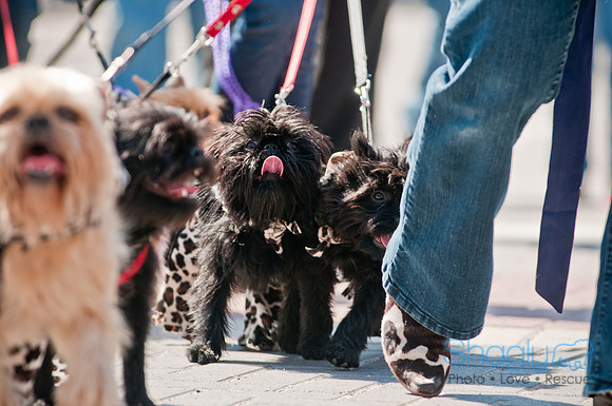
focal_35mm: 278
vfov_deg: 4.9
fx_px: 4711
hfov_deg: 7.4
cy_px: 203
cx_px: 306
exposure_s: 1/640
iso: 200
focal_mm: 185
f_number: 4
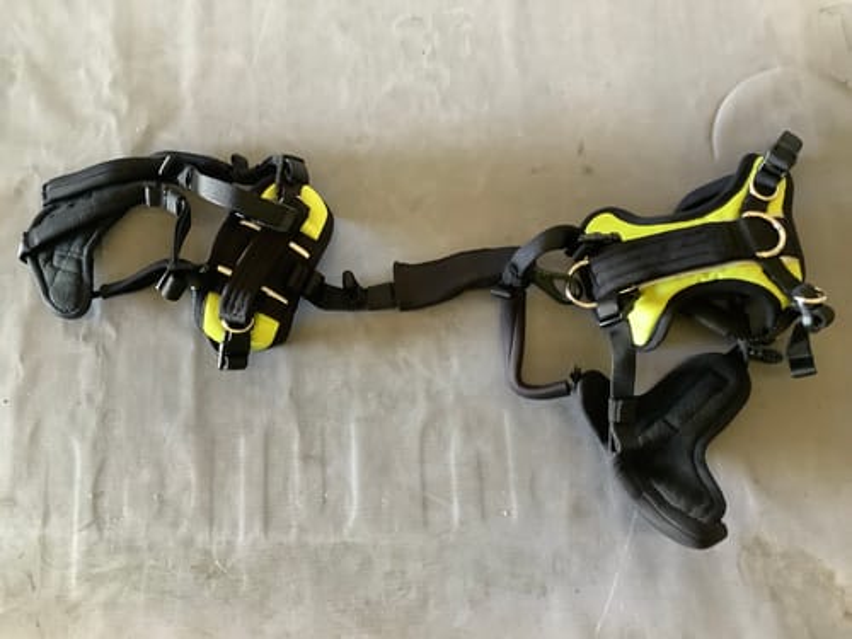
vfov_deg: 45.4
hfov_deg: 58.4
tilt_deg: -74.1
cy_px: 320
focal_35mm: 31
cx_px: 426
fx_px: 763
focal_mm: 3.3
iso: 400
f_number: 2.4
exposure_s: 1/25
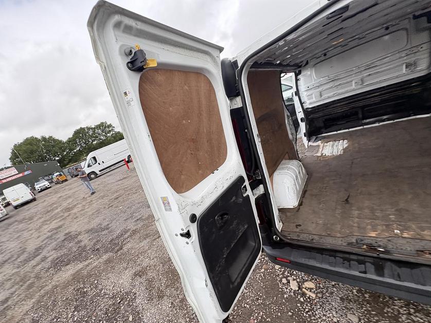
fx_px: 187
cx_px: 206
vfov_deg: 81.6
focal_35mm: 15
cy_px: 173
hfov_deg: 98.1
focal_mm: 2.22
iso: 64
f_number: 2.2
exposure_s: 1/329
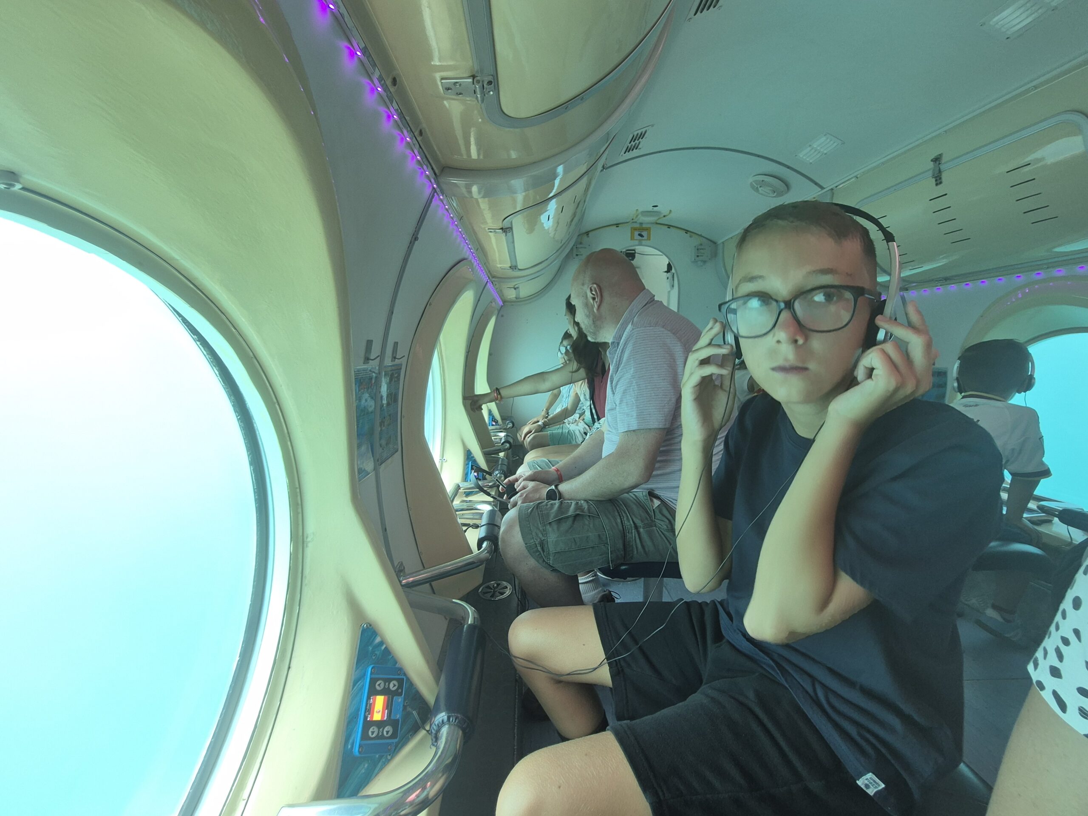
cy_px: 408
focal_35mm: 13
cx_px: 544
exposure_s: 1/50
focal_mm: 2.2
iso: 64
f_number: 2.2
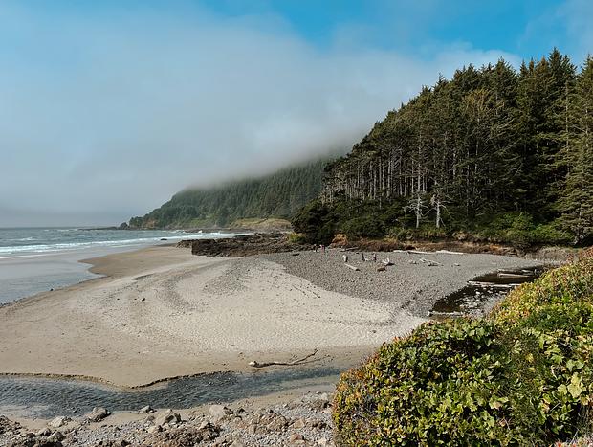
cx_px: 296
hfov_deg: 67.2
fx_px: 446
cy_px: 224
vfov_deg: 53.2
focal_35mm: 26
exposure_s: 1/4700
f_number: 1.6
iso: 32
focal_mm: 4.2
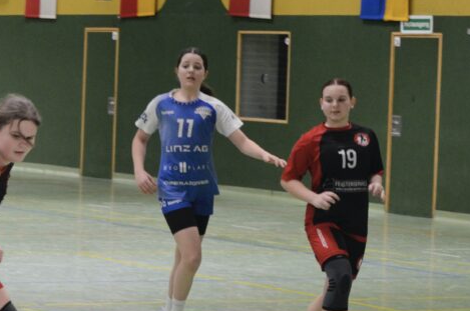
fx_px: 2347
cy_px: 261
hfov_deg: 11.4
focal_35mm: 180
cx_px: 73
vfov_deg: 7.6
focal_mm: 55
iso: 1600
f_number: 4
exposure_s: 1/250
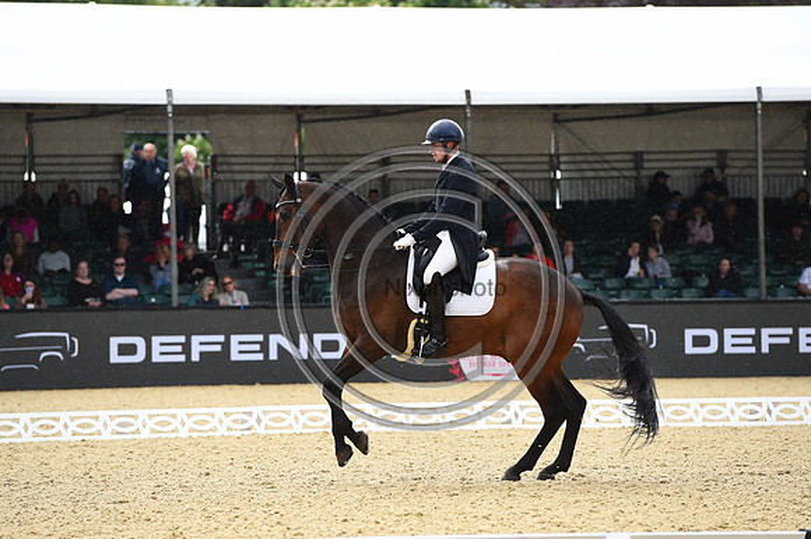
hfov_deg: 10.3
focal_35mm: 200
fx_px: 4503
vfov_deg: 6.9
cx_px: 406
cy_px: 270
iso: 400
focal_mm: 200
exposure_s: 1/1250
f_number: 5
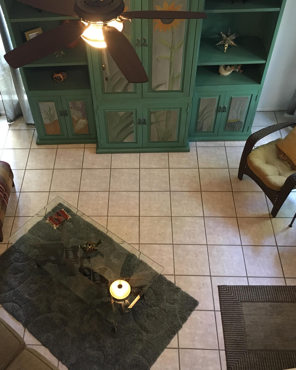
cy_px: 185
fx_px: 416
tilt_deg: -51.1
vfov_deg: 47.9
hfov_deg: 38.9
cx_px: 114
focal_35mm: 38
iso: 200
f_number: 2.2
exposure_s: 1/24
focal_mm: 4.15
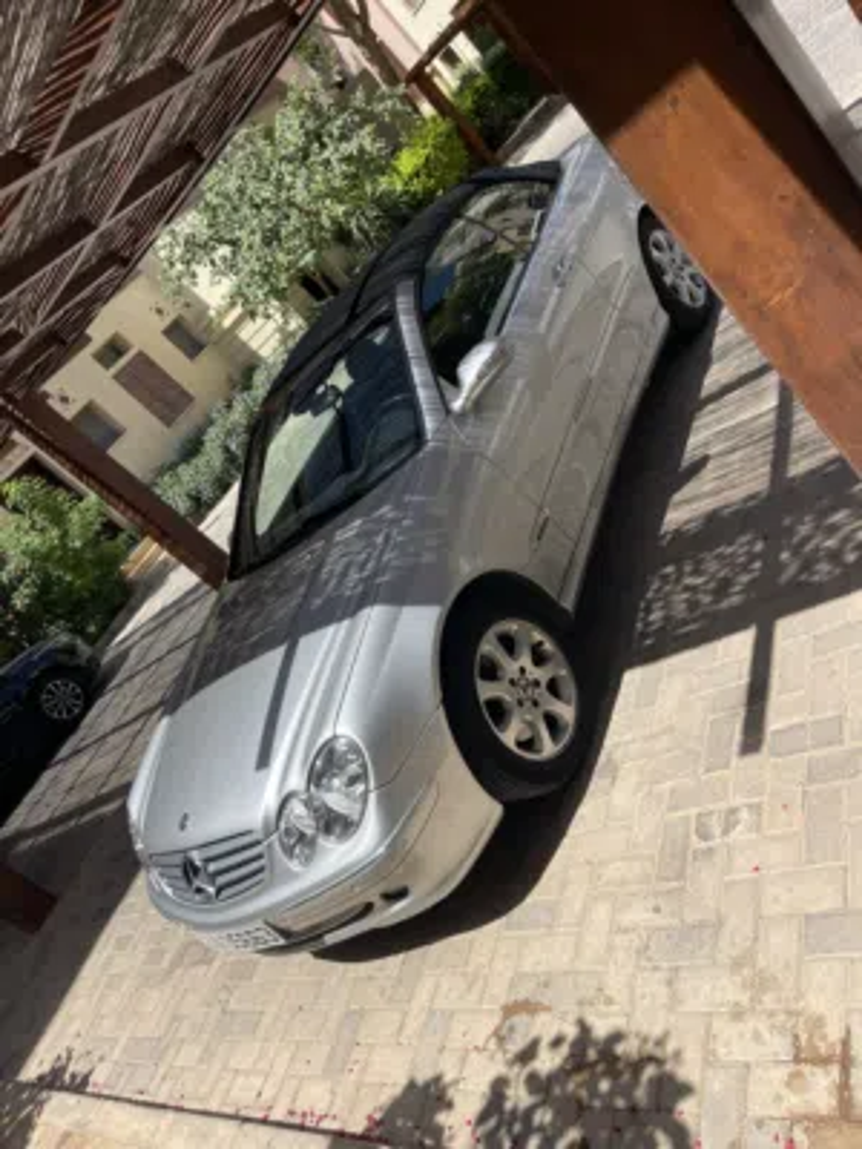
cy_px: 574
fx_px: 830
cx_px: 431
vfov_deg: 69.4
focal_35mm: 25
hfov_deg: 54.9
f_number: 1.6
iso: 32
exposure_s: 1/3003
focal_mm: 5.1
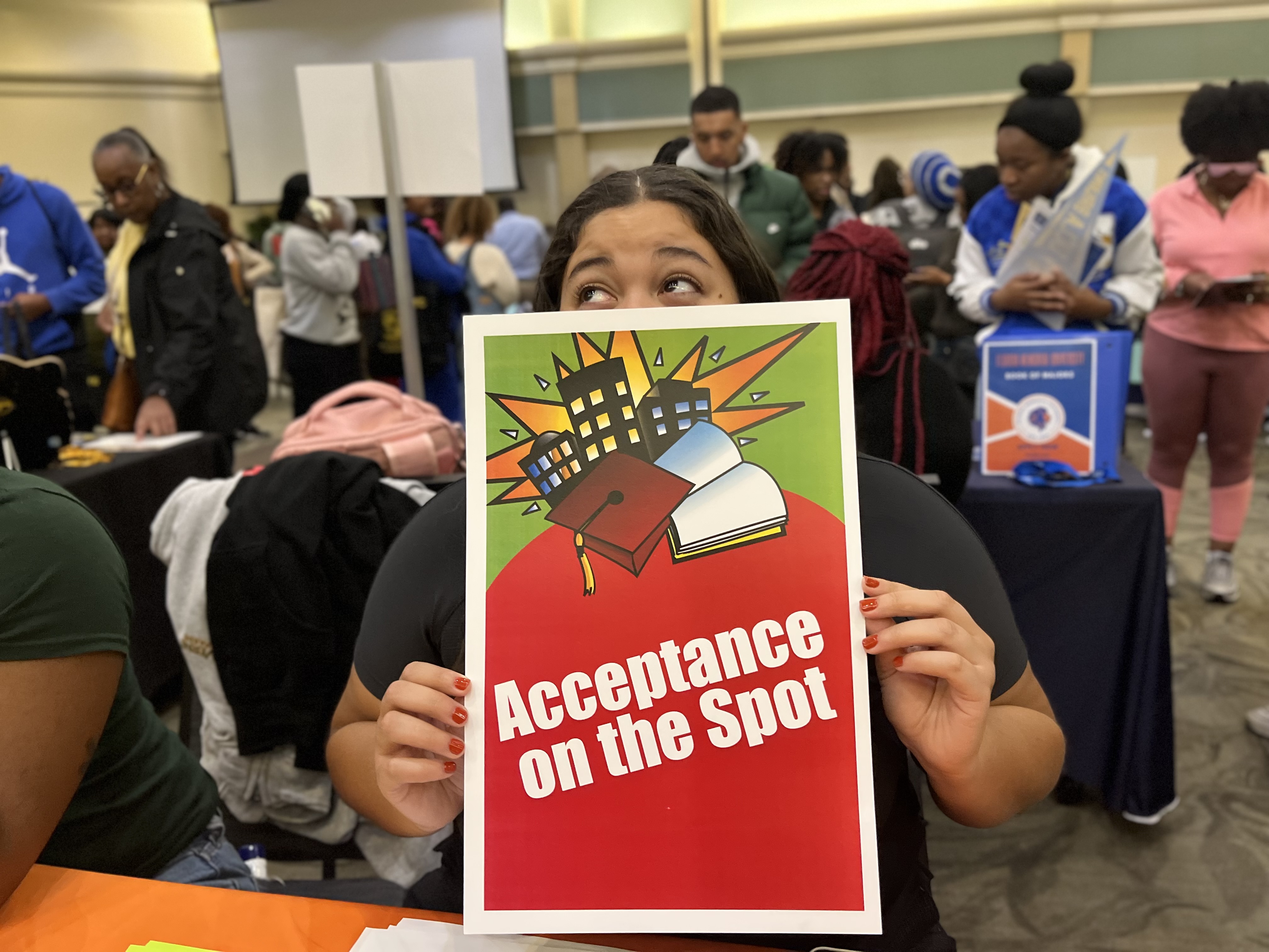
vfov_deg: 53.1
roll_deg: +2.1
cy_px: 476
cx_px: 634
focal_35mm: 26
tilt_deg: -14.3
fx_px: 953
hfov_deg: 67.3
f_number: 1.6
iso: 400
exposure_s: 1/40
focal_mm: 5.1
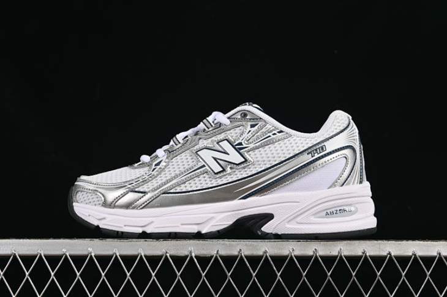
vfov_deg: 18.2
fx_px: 931
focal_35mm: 75
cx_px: 224
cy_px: 148
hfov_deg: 27.0
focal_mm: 50
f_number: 8
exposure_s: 1/60
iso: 160
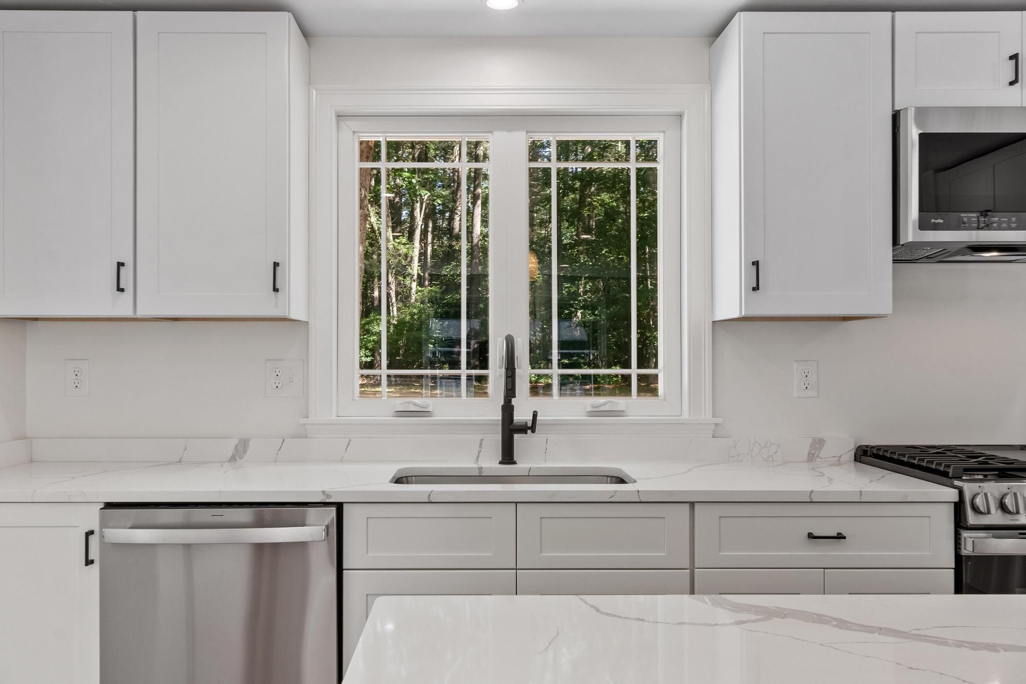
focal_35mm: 30
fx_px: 855
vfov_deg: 43.6
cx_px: 513
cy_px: 342
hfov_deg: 61.9
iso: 320
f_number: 8
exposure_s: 1/6
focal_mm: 20
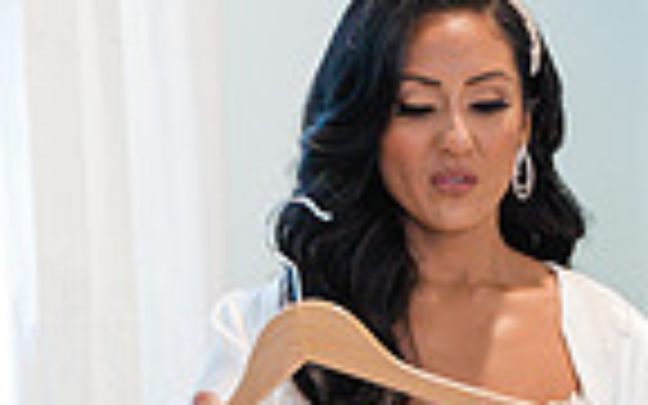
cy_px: 308
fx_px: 2755
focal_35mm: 156
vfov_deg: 8.4
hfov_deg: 13.4
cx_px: 513
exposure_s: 1/160
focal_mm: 38
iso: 2500
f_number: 2.8
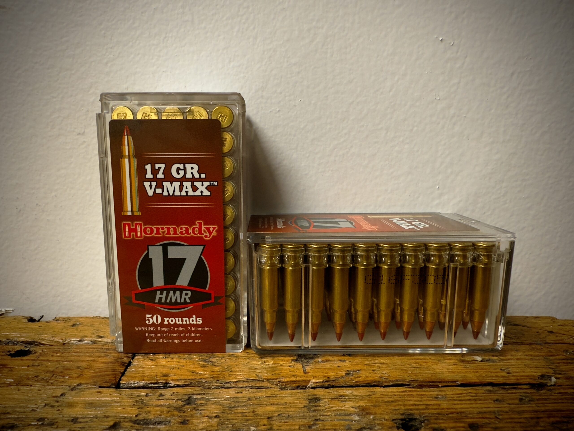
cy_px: 216
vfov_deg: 56.8
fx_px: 398
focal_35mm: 24
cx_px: 287
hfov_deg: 71.6
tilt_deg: -10.1
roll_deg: +0.6
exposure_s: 1/60
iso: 200
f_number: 2.2
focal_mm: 2.22
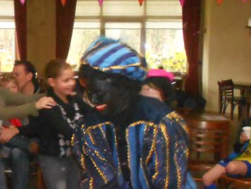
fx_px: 725
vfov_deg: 14.6
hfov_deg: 19.5
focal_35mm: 100
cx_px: 71
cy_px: 174
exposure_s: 1/25
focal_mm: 5.1
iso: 640
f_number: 3.4
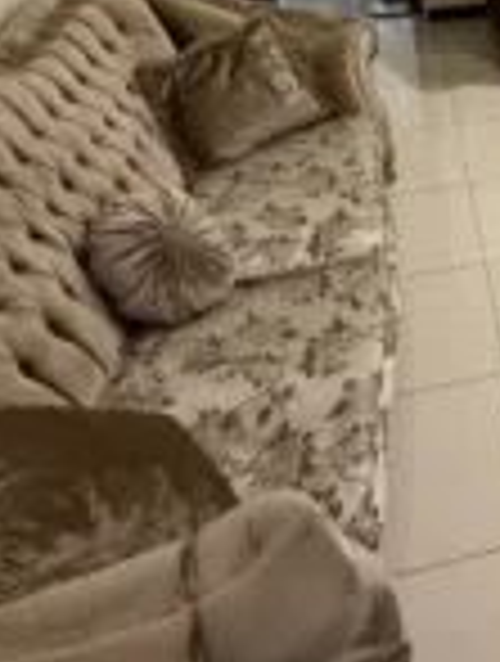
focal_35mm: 38
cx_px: 586
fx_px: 729
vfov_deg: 46.2
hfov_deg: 32.1
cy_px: 126
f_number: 2.2
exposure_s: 1/50
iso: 160
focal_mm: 2.22
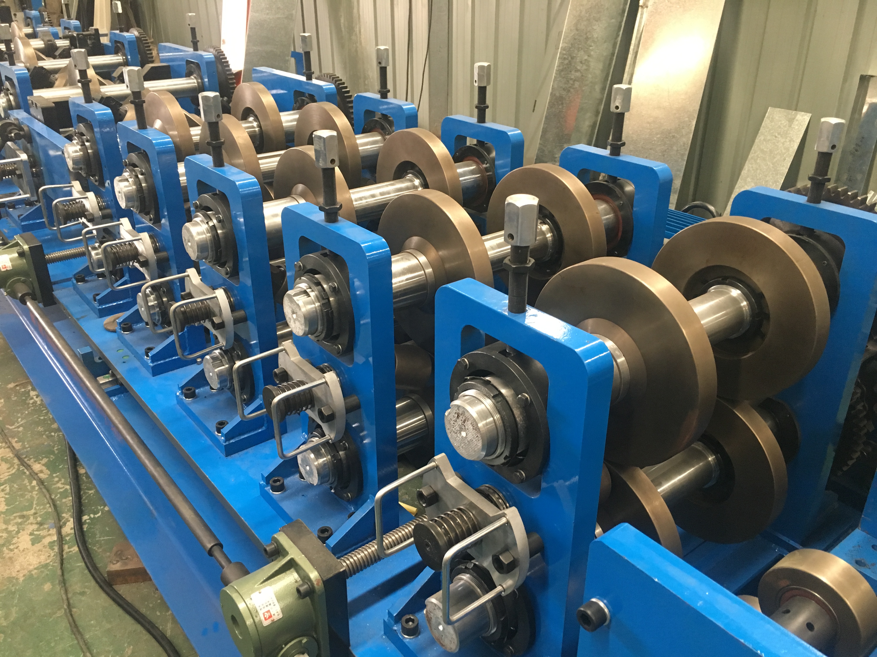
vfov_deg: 48.2
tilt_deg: -27.1
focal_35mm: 29
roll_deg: -0.6
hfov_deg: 61.7
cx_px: 438
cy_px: 328
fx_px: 735
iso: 200
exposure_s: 1/20
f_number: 2.2
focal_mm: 4.15
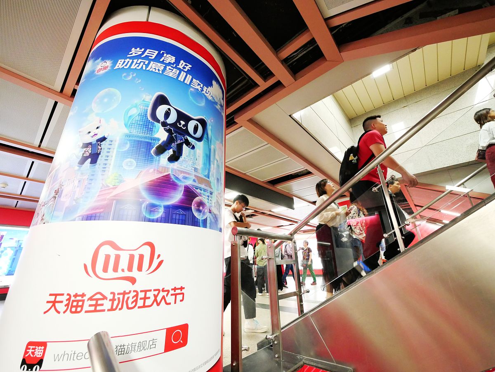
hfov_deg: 102.1
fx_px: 200
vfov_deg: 85.7
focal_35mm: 14
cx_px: 248
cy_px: 186
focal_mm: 7
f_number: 4
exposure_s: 1/60
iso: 3200
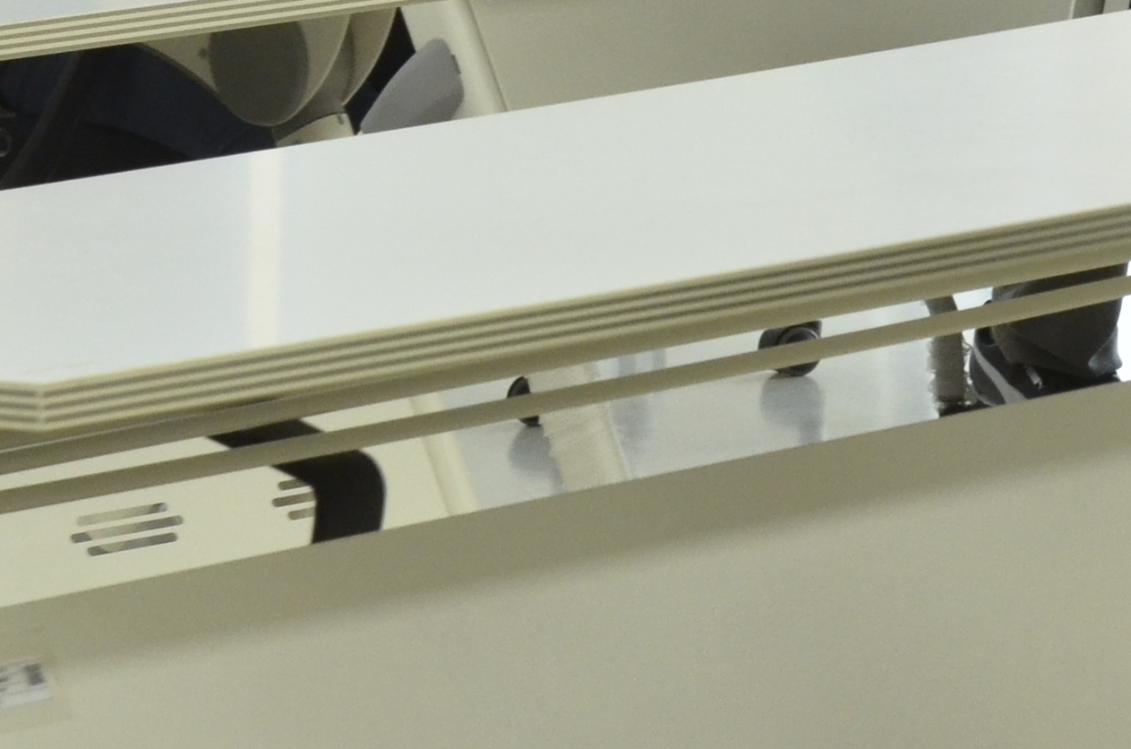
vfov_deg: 4.2
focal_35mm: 322
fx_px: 10092
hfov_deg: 6.3
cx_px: 1952
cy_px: -274
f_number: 6.7
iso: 1250
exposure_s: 1/180
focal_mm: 55
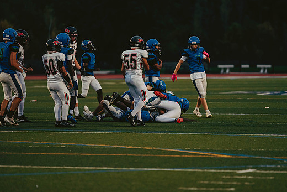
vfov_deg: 6.2
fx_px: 1778
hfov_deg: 9.2
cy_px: 87
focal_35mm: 223
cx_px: 158
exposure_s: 1/1250
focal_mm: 200
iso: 2000
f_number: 2.8
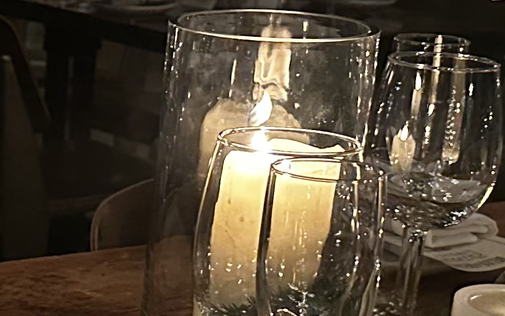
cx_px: -276
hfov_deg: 17.0
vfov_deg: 11.9
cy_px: 234
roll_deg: -0.6
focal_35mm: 110
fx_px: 1514
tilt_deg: -15.7
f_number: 1.78
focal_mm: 6.86
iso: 1000
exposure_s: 1/30
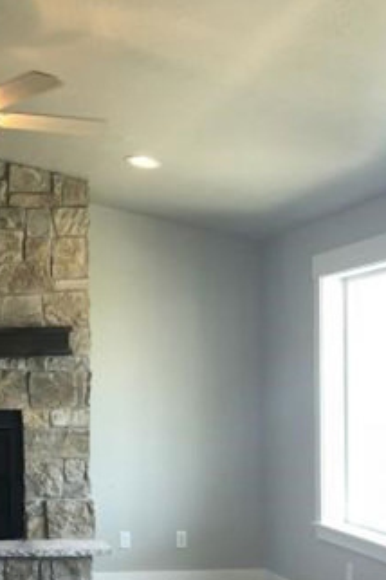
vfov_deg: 34.0
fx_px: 933
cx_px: -83
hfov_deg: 21.6
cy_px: 416
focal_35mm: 58
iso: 25
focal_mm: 4
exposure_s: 1/40
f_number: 1.8
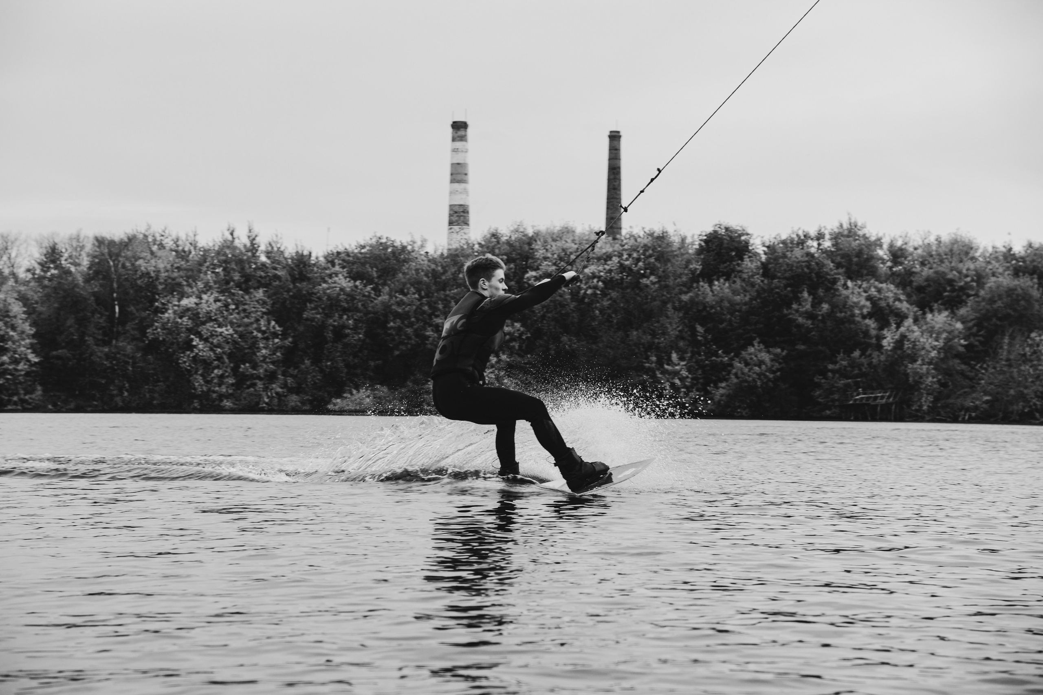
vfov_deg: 17.8
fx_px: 2224
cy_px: 339
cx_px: 509
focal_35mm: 77
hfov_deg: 26.4
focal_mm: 50
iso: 100
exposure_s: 1/250
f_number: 5
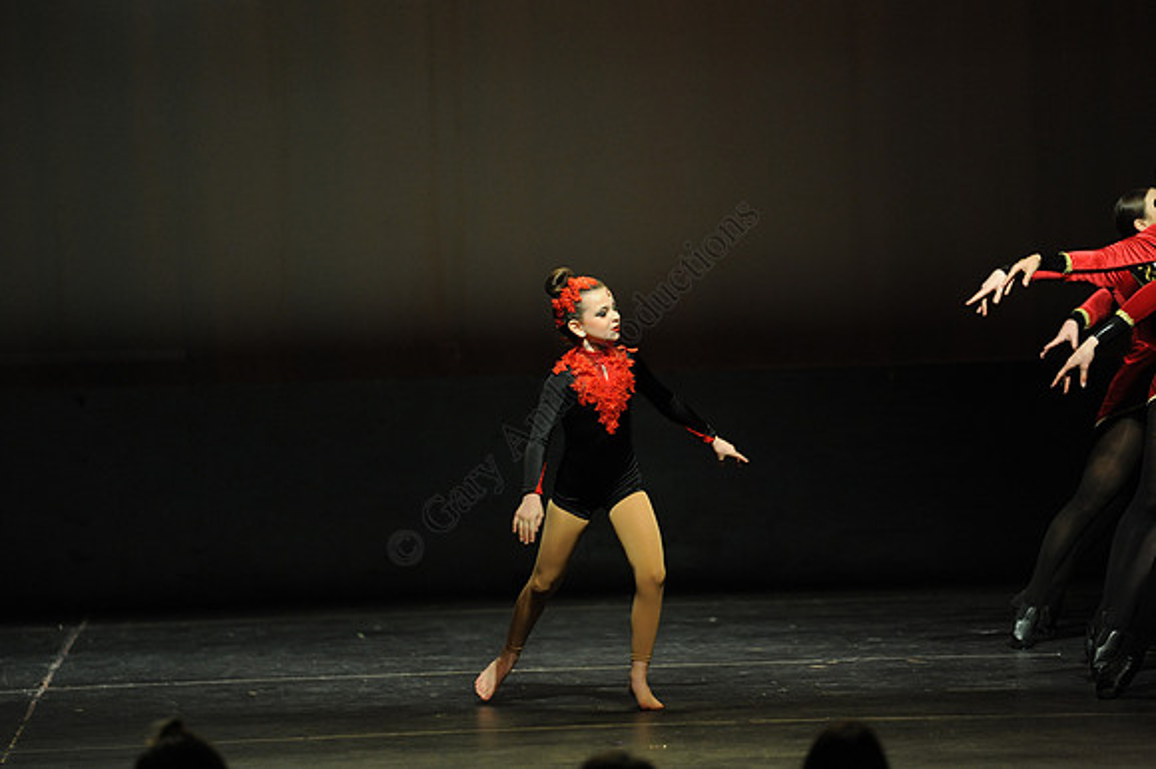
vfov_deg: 6.9
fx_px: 6418
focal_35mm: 200
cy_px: 384
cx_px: 578
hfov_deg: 10.3
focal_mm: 200
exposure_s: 1/400
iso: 2500
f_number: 2.8
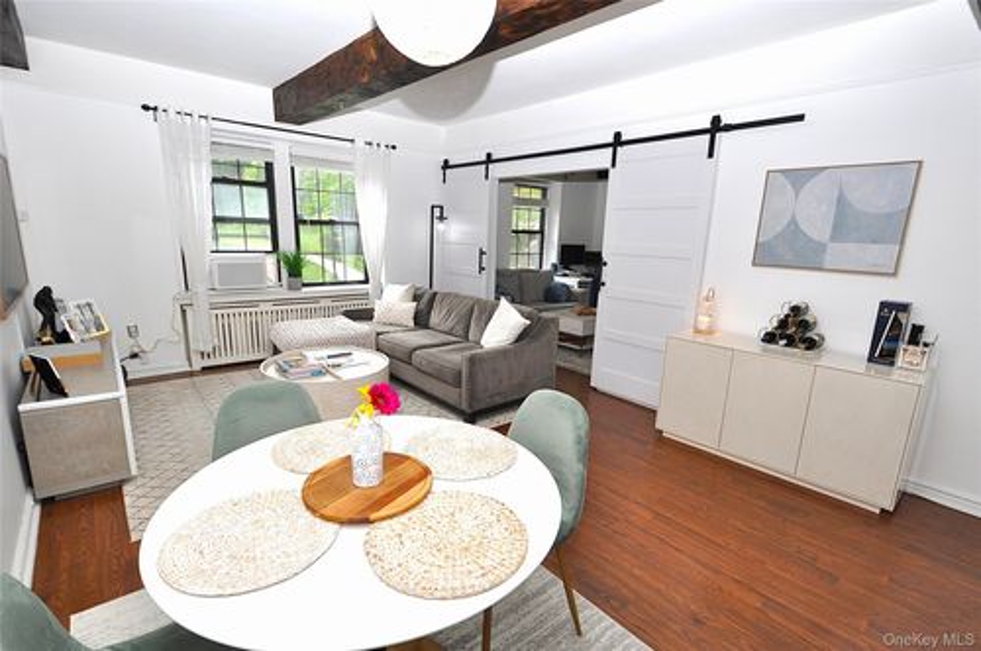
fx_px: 408
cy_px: 326
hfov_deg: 100.5
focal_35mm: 15
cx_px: 490
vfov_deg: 77.2
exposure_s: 1/125
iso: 220
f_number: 5.6
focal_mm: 10
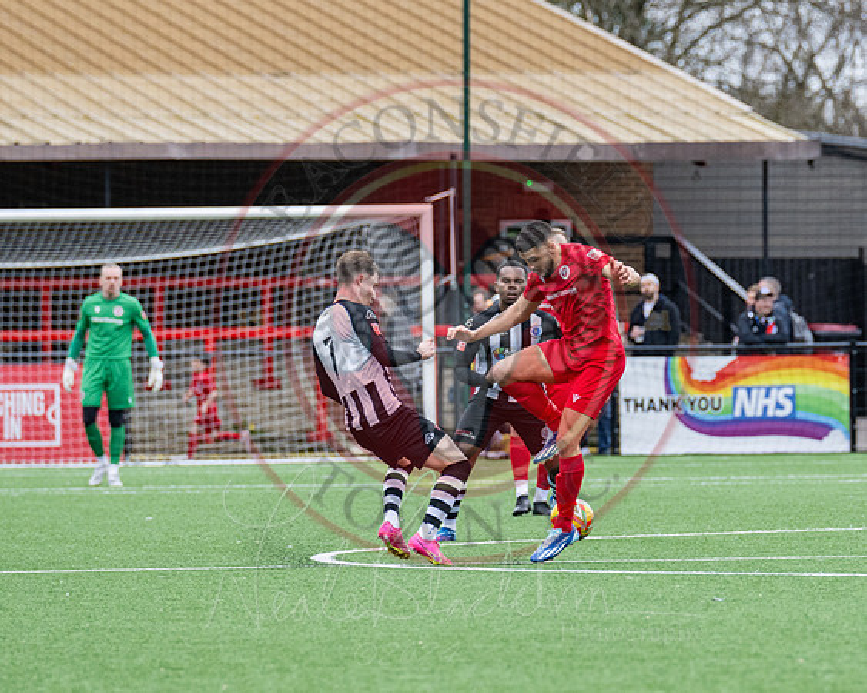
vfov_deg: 3.8
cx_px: 526
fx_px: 10529
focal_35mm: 410
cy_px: 322
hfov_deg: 4.7
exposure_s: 1/1250
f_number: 4
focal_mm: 200
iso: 800
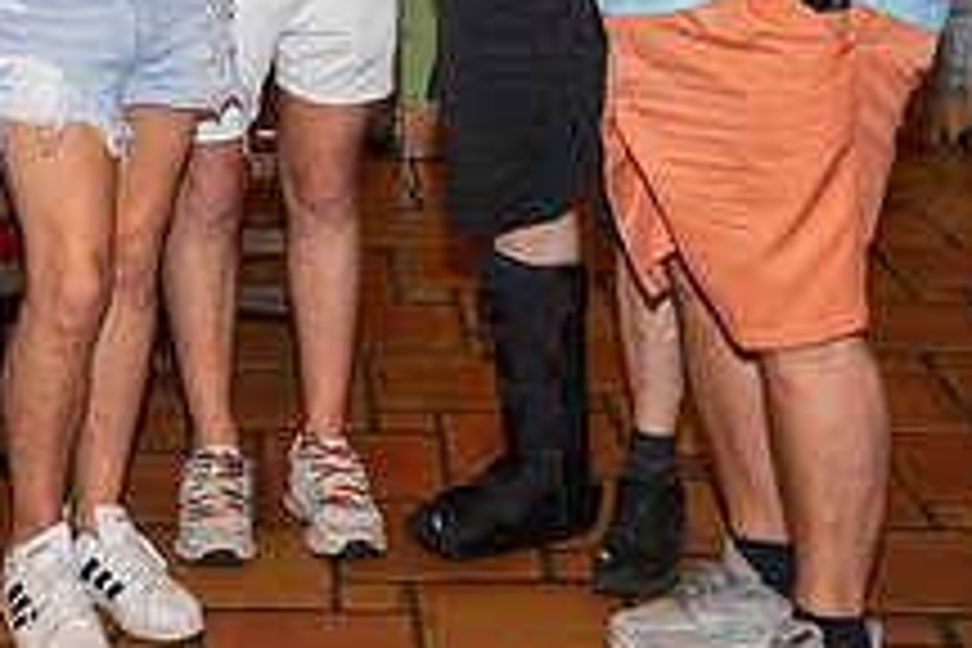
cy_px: -83
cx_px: 180
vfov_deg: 15.4
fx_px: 2322
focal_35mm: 86
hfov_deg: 23.3
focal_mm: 31.5
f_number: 5.6
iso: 800
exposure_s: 1/100
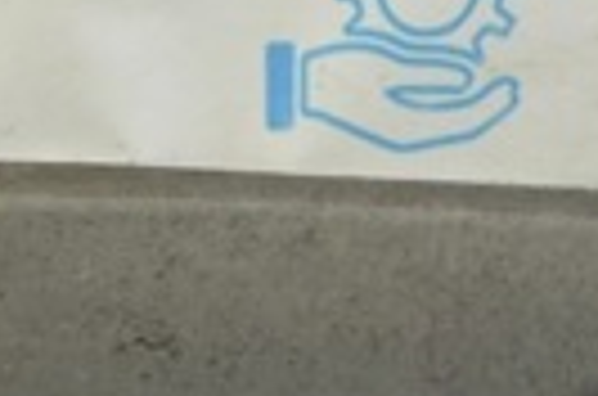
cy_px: 673
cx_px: 9
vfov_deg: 7.7
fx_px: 2867
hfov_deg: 11.8
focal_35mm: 173
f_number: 5.6
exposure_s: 1/20
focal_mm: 24
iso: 400
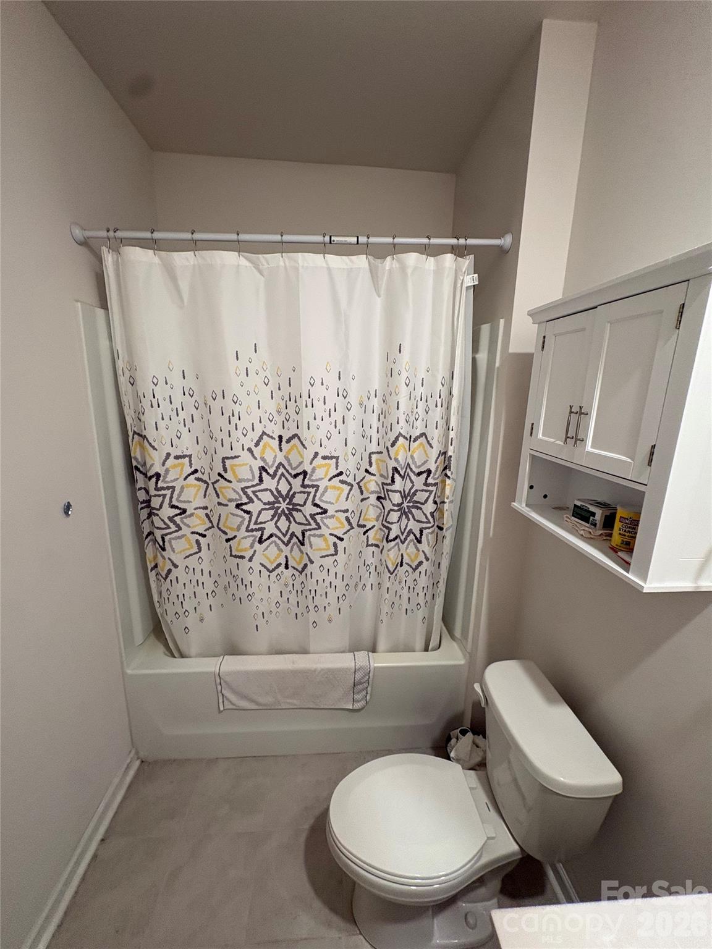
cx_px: 356
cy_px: 474
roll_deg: -2.8
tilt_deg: -11.7
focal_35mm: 14
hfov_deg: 85.7
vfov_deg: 102.1
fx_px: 384
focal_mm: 2.22
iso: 200
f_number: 2.2
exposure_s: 1/60
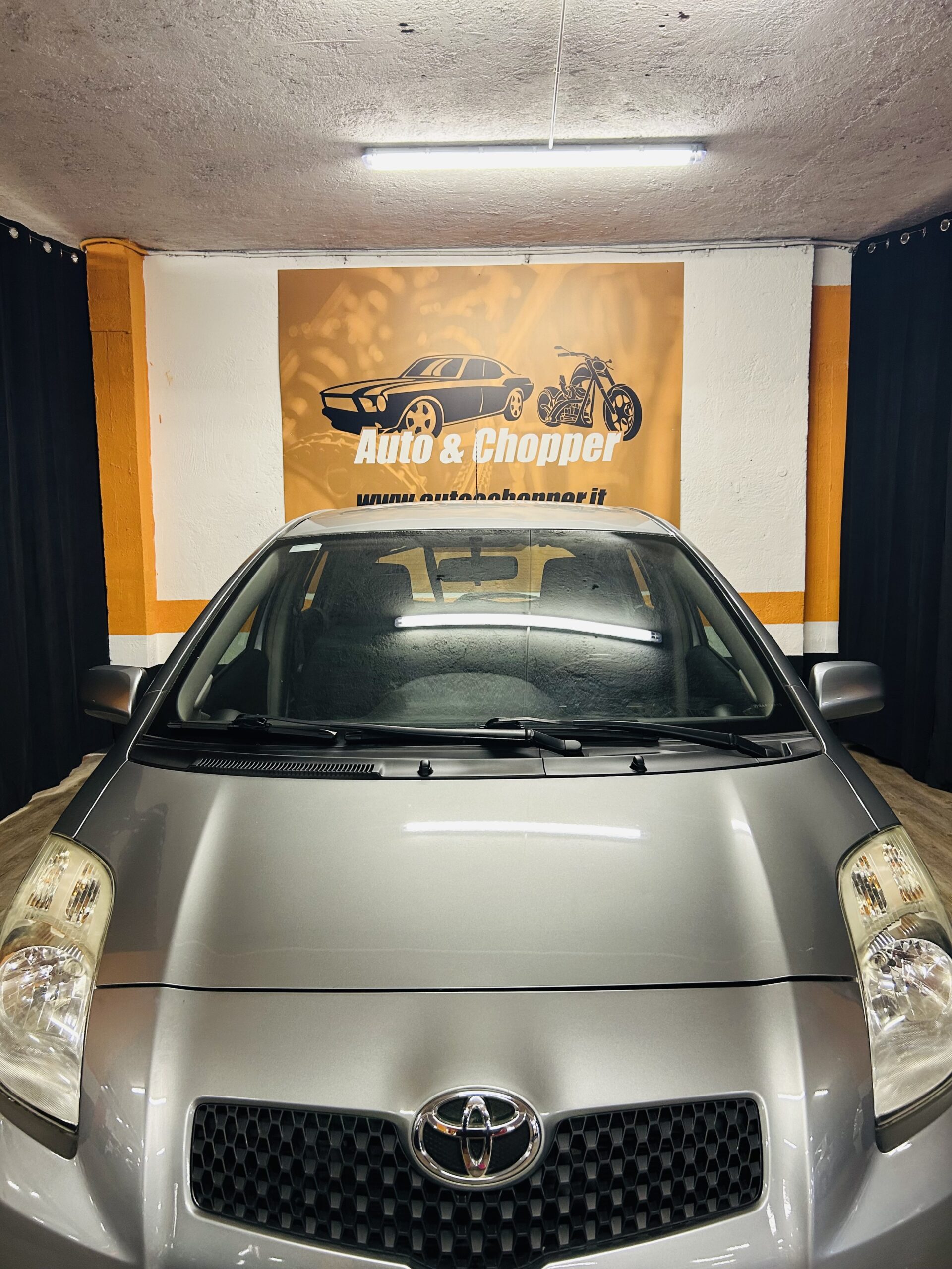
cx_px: 476
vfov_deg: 67.3
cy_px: 634
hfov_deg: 53.1
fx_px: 953
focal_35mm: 26
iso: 125
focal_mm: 5.7
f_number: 1.5
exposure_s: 1/50
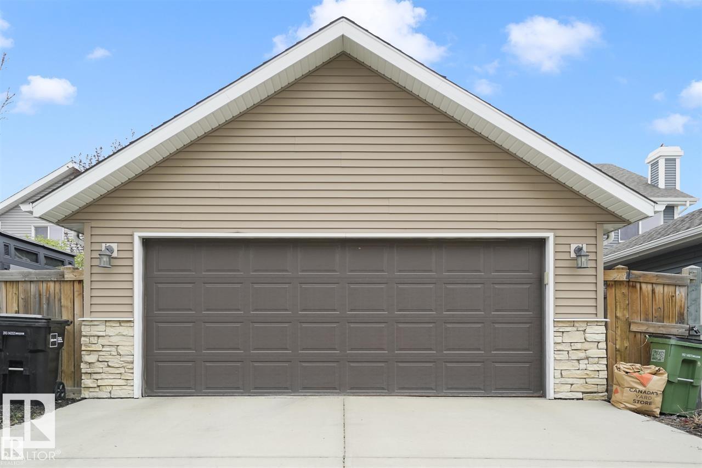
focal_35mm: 26
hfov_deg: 69.4
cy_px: 234
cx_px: 351
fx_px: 507
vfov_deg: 49.6
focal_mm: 26
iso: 1600
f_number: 4
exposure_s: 1/1600
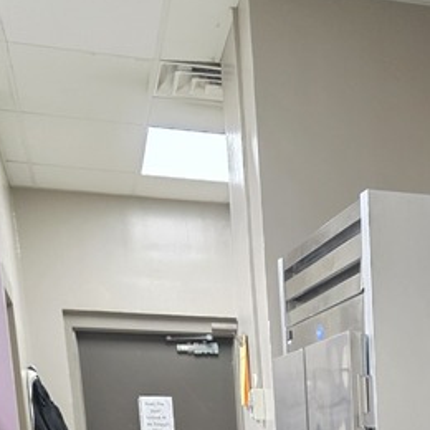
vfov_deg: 18.0
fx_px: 1124
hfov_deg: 19.7
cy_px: 731
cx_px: 582
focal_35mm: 80
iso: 640
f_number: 1.7
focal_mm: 6.3
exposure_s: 1/120
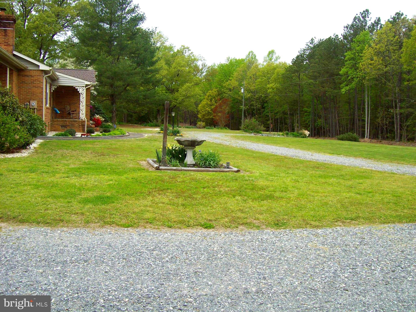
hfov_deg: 51.4
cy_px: 156
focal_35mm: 36
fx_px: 433
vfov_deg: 39.7
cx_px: 208
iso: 80
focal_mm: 6
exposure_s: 1/250
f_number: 4.8
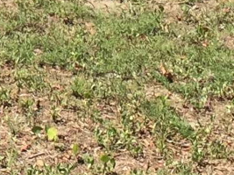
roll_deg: -1.2
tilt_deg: -13.8
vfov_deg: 6.3
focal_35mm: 232
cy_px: -153
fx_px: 1568
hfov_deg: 8.2
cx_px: -192
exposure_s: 1/1130
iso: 32
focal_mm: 4.15
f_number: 2.2
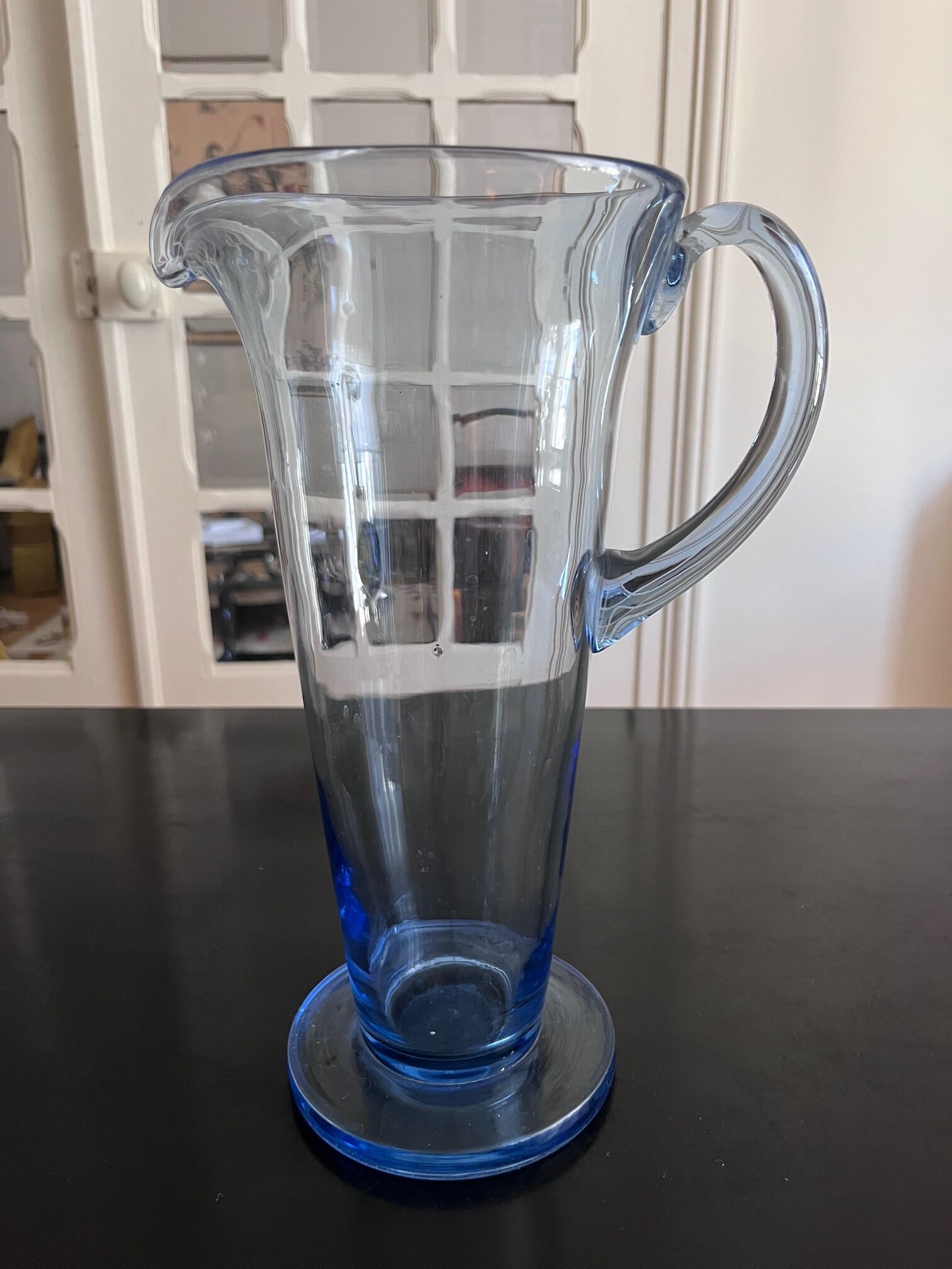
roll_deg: +0.5
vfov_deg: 67.3
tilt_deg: -16.2
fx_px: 953
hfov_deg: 53.1
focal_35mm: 26
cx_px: 476
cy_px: 634
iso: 250
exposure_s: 1/50
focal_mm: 5.1
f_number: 1.6
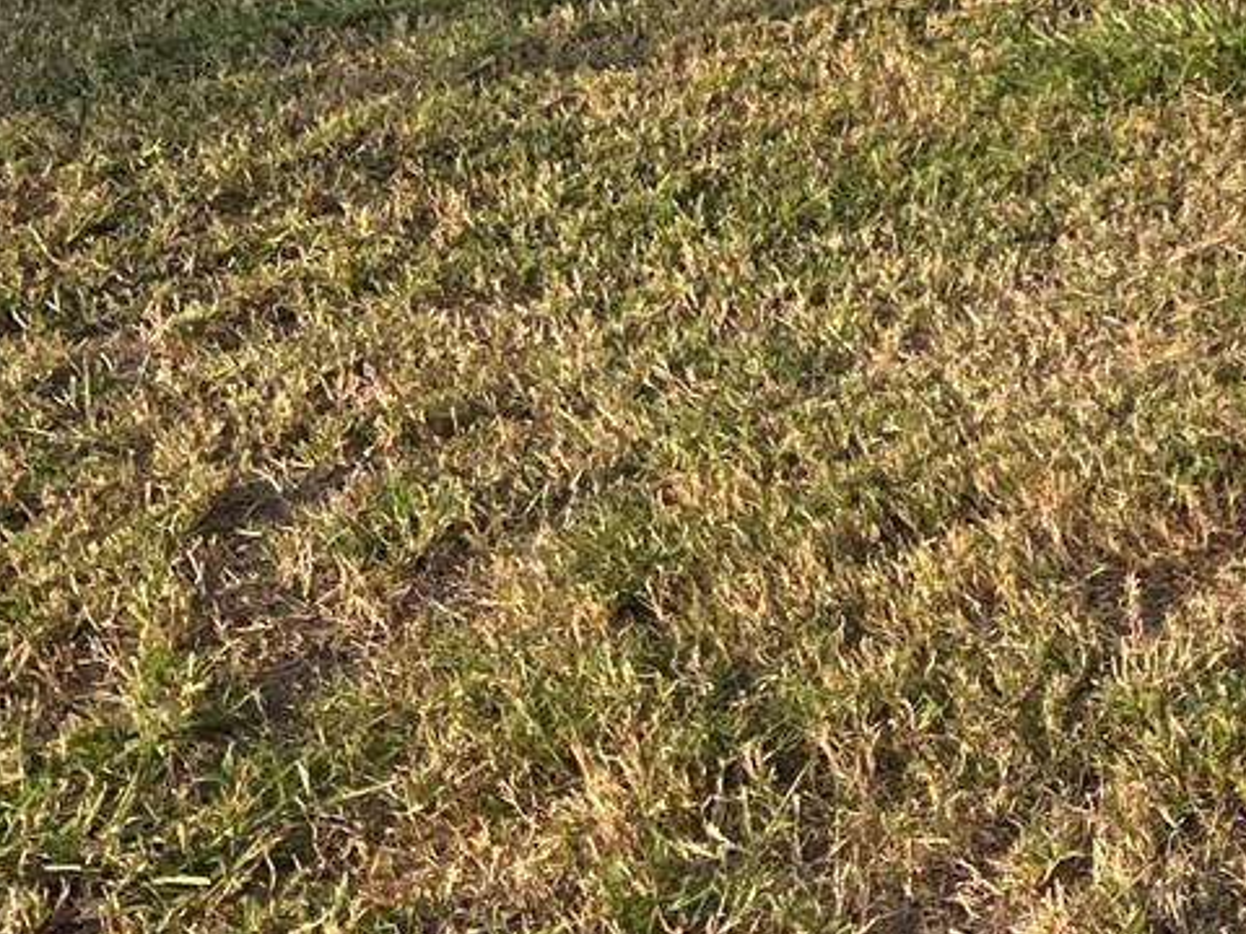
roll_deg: +2.0
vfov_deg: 12.6
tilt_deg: -8.1
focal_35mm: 111
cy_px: -503
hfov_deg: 14.9
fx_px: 3995
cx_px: 2380
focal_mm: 5.7
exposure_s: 1/2571
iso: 50
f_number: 1.5
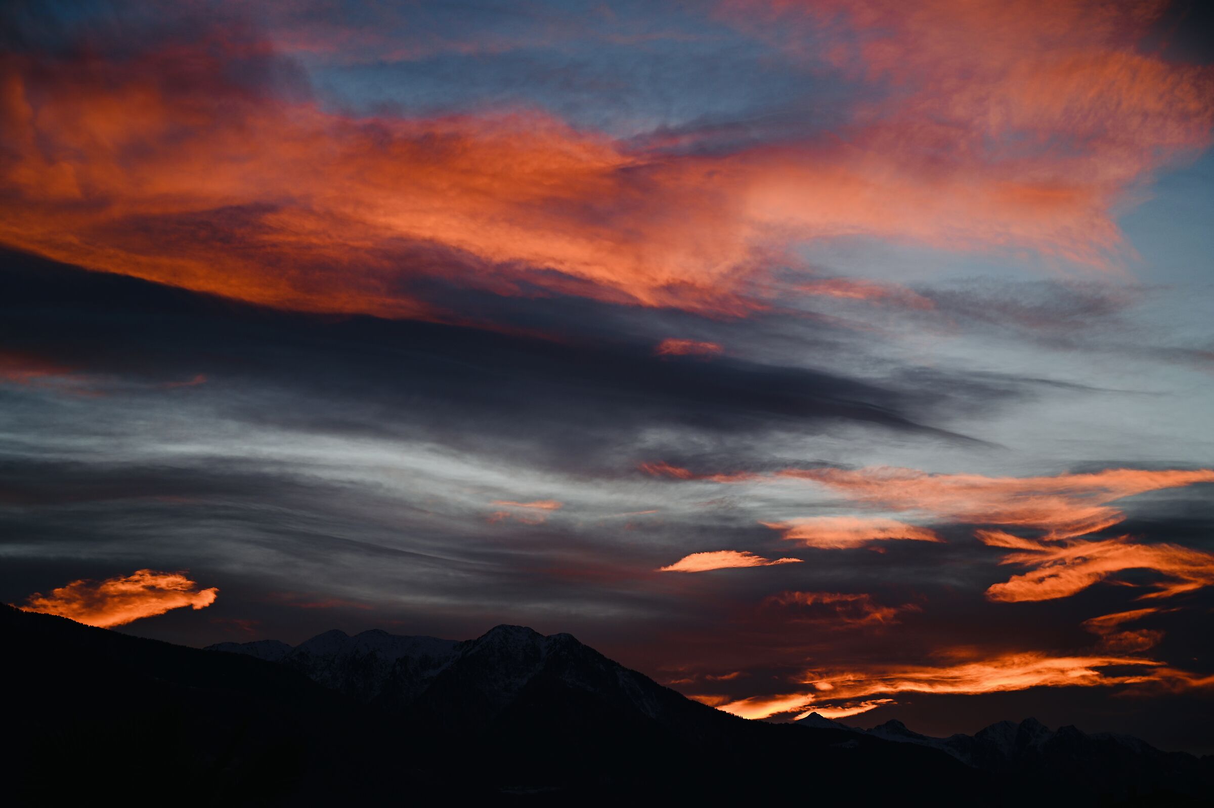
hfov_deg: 32.4
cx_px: 607
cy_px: 404
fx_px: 2089
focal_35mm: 62
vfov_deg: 21.9
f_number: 4
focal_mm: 62
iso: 100
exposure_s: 1/160
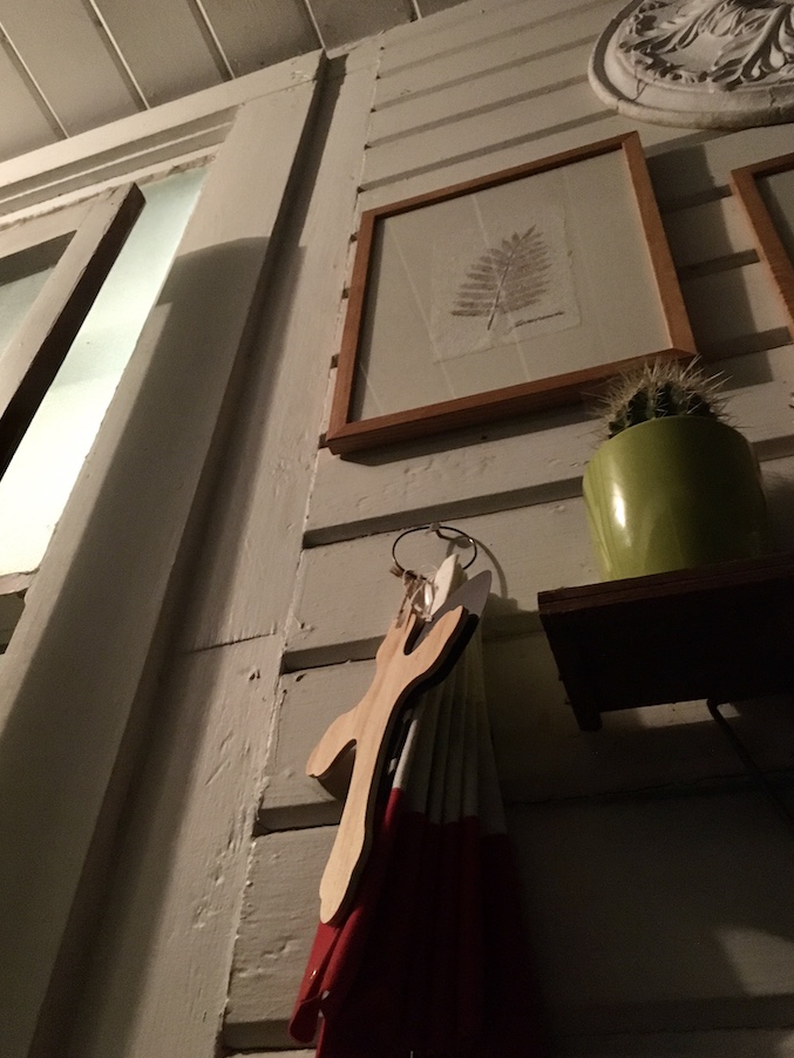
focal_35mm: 30
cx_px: 407
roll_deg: -4.9
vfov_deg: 60.0
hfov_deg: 46.8
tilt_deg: +43.7
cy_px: 532
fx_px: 917
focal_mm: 4.15
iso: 640
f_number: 2.2
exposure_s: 1/15
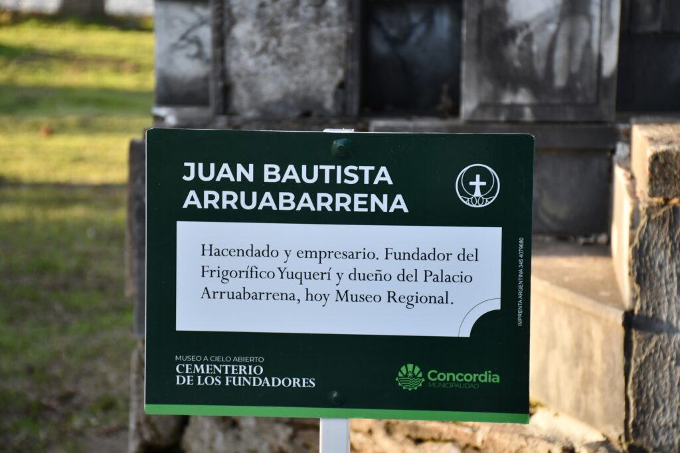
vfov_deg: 11.4
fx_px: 2266
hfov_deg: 17.1
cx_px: 340
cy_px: 226
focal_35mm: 120
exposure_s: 1/200
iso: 180
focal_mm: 80
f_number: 5.3
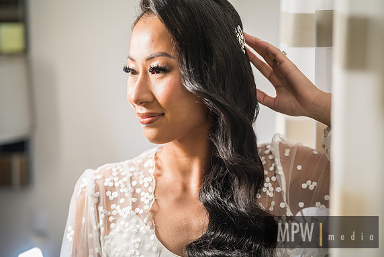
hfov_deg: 26.6
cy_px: 128
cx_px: 190
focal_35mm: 76
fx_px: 811
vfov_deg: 18.0
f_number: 1.8
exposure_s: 1/160
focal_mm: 75
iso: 400
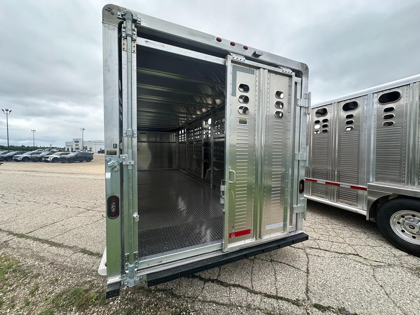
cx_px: 210
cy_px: 158
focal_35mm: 14
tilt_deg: -2.1
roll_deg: +0.5
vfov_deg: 85.7
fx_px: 170
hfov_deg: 102.1
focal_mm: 2.22
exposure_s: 1/399
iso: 40
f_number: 2.2
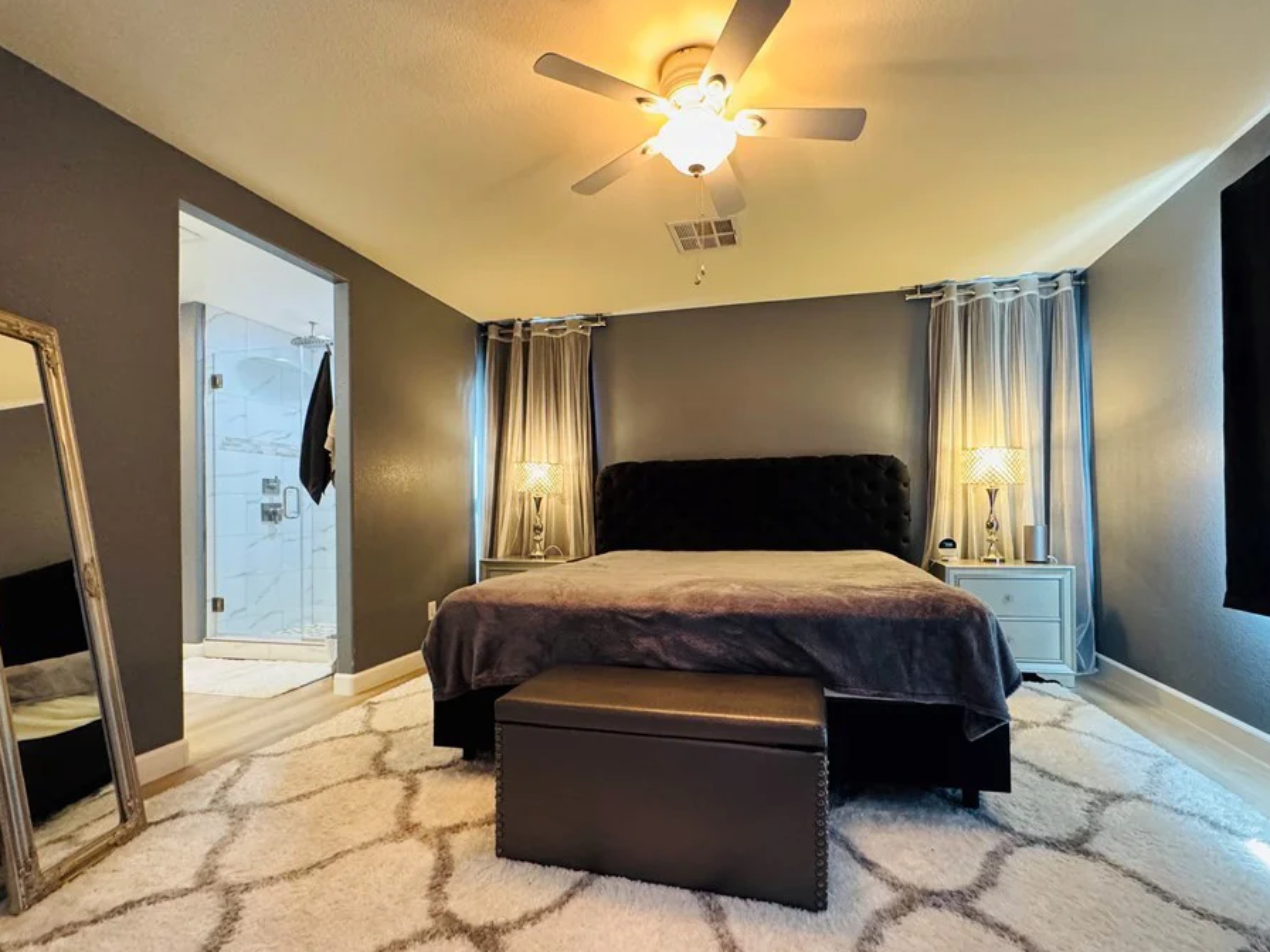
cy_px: 510
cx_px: 665
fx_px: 587
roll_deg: +0.7
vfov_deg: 78.0
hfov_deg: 94.4
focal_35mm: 16
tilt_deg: +0.1
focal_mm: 2.22
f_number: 2.2
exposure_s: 1/60
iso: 800
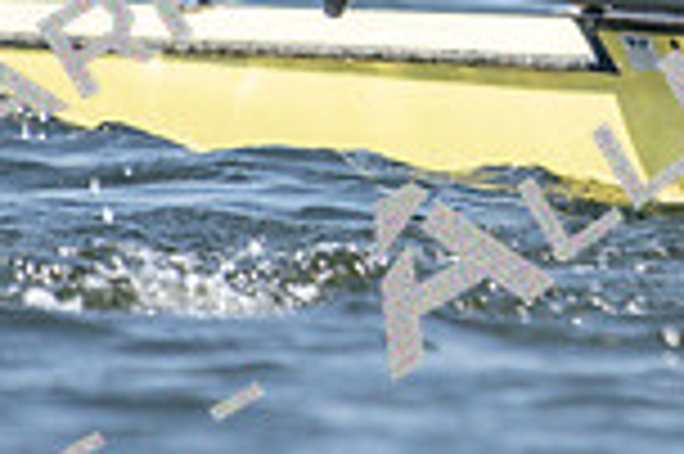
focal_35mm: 2288
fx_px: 43425
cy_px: -317
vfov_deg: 0.6
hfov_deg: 0.9
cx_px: 1287
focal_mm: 600
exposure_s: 1/2000
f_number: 6.3
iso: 400
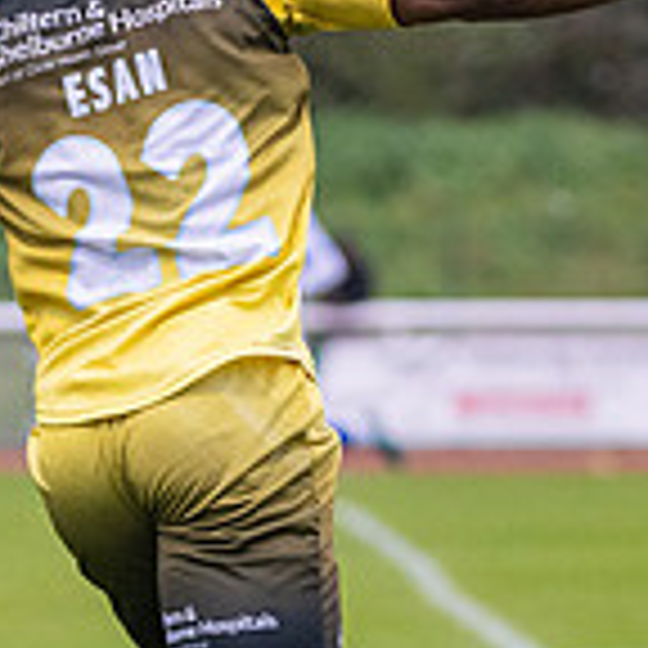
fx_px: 10717
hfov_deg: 3.5
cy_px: 681
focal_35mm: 506
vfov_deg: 3.5
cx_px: -47
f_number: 2.8
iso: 1600
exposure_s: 1/1600
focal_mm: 125
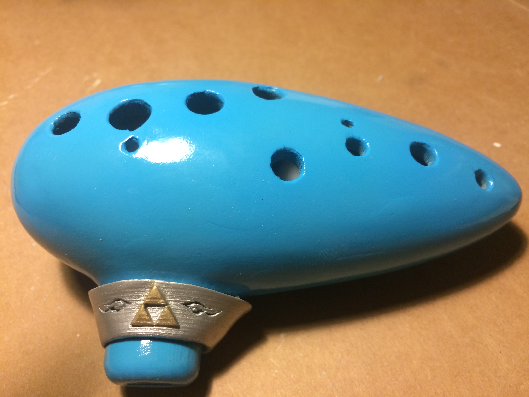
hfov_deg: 61.7
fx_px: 443
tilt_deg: -49.6
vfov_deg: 48.2
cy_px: 198
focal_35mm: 29
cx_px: 264
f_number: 2.2
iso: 200
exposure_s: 1/33
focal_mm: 4.15
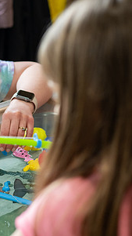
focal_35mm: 101
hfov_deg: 11.7
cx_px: -26
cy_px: 103
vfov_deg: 21.1
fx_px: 629
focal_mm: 50
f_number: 2.8
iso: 1000
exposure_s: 1/320
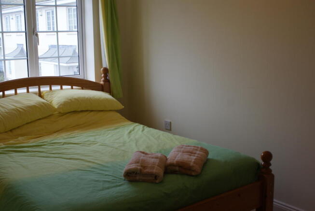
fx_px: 394
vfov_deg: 29.9
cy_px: 106
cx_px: 158
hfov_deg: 43.6
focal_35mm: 45
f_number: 5
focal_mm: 30
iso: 250
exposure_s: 1/50
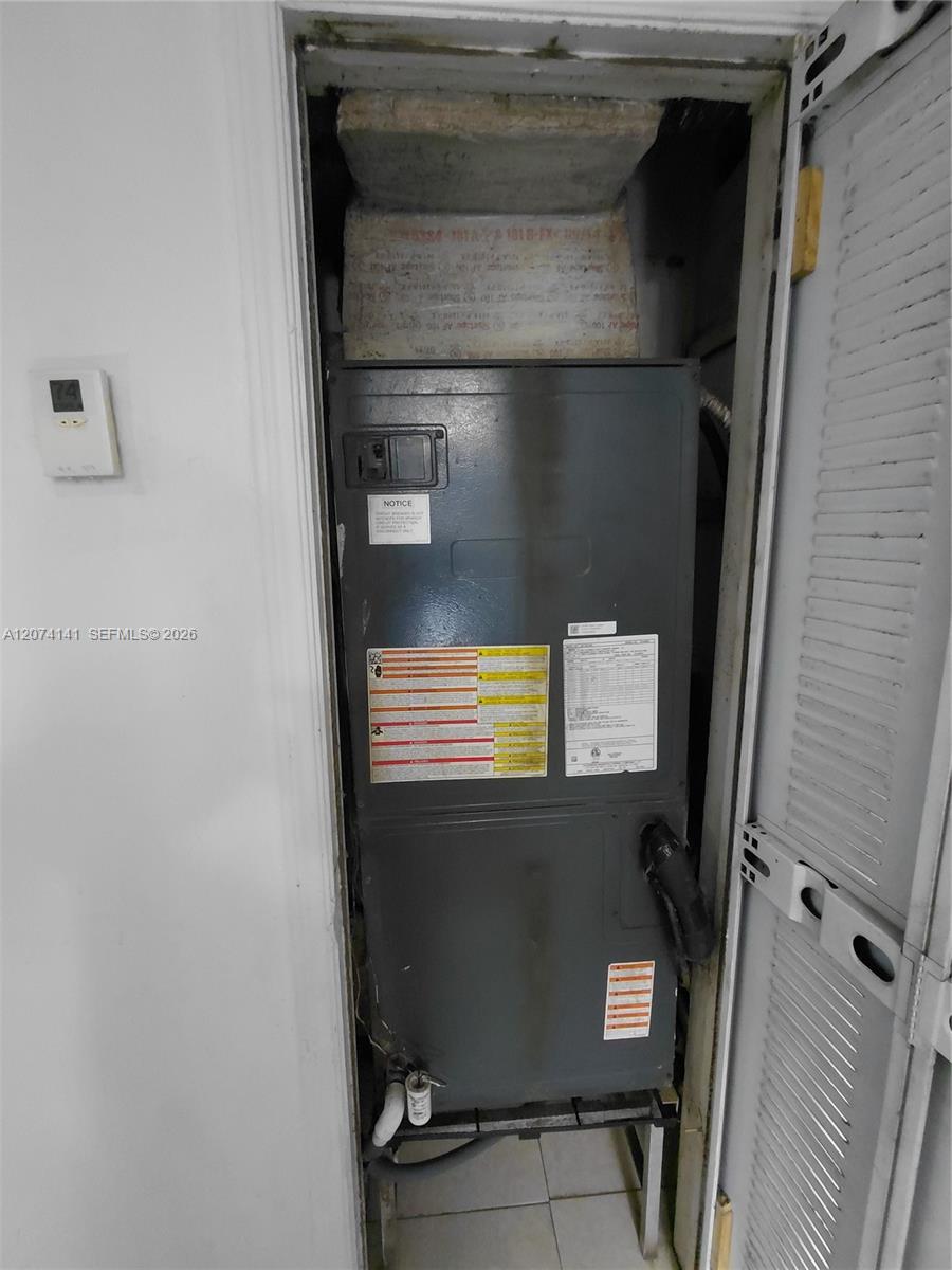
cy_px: 635
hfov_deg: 78.1
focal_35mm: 16
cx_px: 476
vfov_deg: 94.5
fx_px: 587
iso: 250
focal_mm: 1.64
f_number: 2.2
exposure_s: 1/30
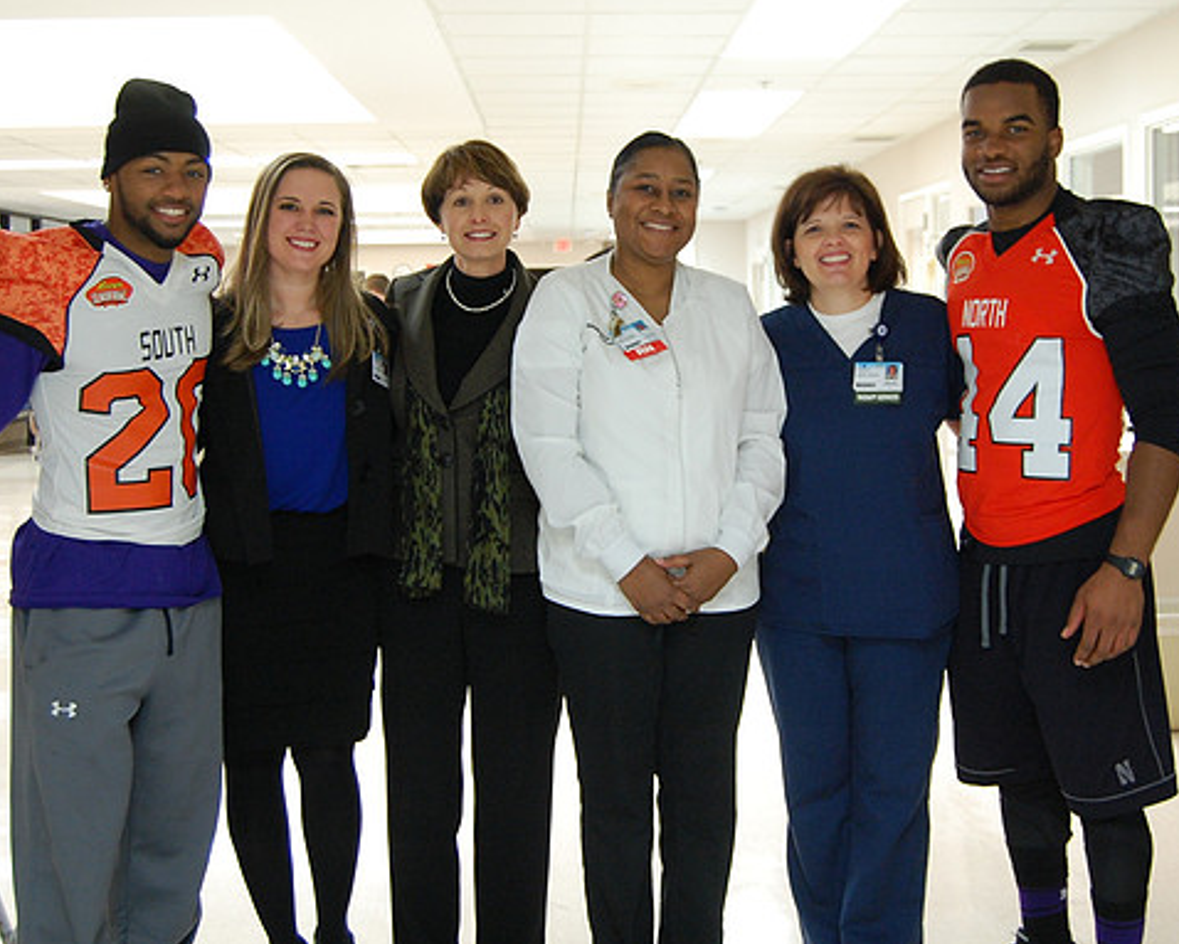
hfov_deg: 44.7
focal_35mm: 41
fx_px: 1432
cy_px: 473
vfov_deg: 36.5
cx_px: 550
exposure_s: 1/25
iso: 800
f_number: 4
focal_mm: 24
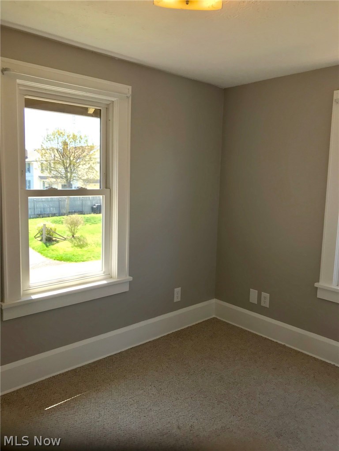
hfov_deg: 49.7
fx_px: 366
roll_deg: -2.2
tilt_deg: -7.1
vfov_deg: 63.4
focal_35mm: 28
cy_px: 226
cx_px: 170
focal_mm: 3.99
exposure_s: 1/120
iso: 25
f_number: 1.8
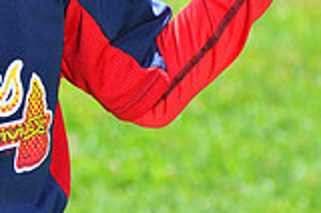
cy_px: -110
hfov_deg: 3.9
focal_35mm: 527
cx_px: -48
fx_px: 4690
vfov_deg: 2.6
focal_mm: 145
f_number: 8
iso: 200
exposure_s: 1/200
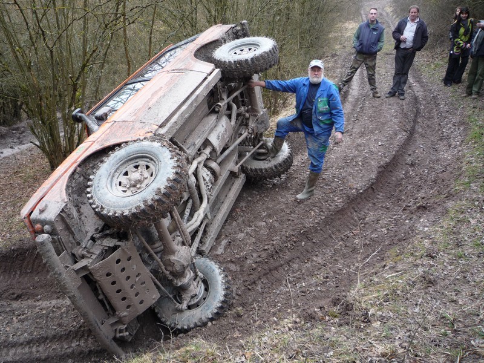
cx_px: 242
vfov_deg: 46.8
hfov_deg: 60.0
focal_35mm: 30
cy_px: 182
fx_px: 419
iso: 100
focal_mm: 5.2
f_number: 3.3
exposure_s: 1/100
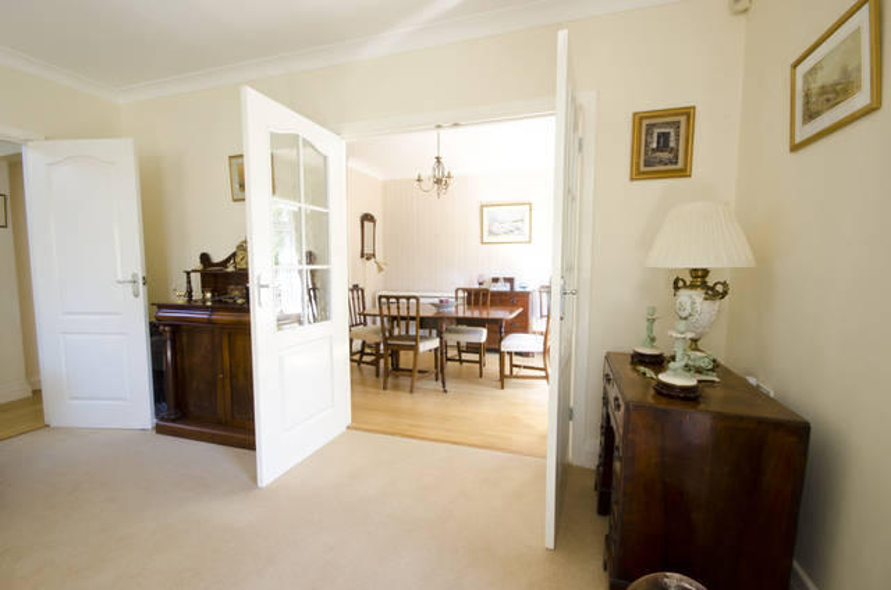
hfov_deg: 100.5
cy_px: 295
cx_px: 446
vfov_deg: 77.1
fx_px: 371
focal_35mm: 15
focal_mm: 10
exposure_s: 1/2
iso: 250
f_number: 22
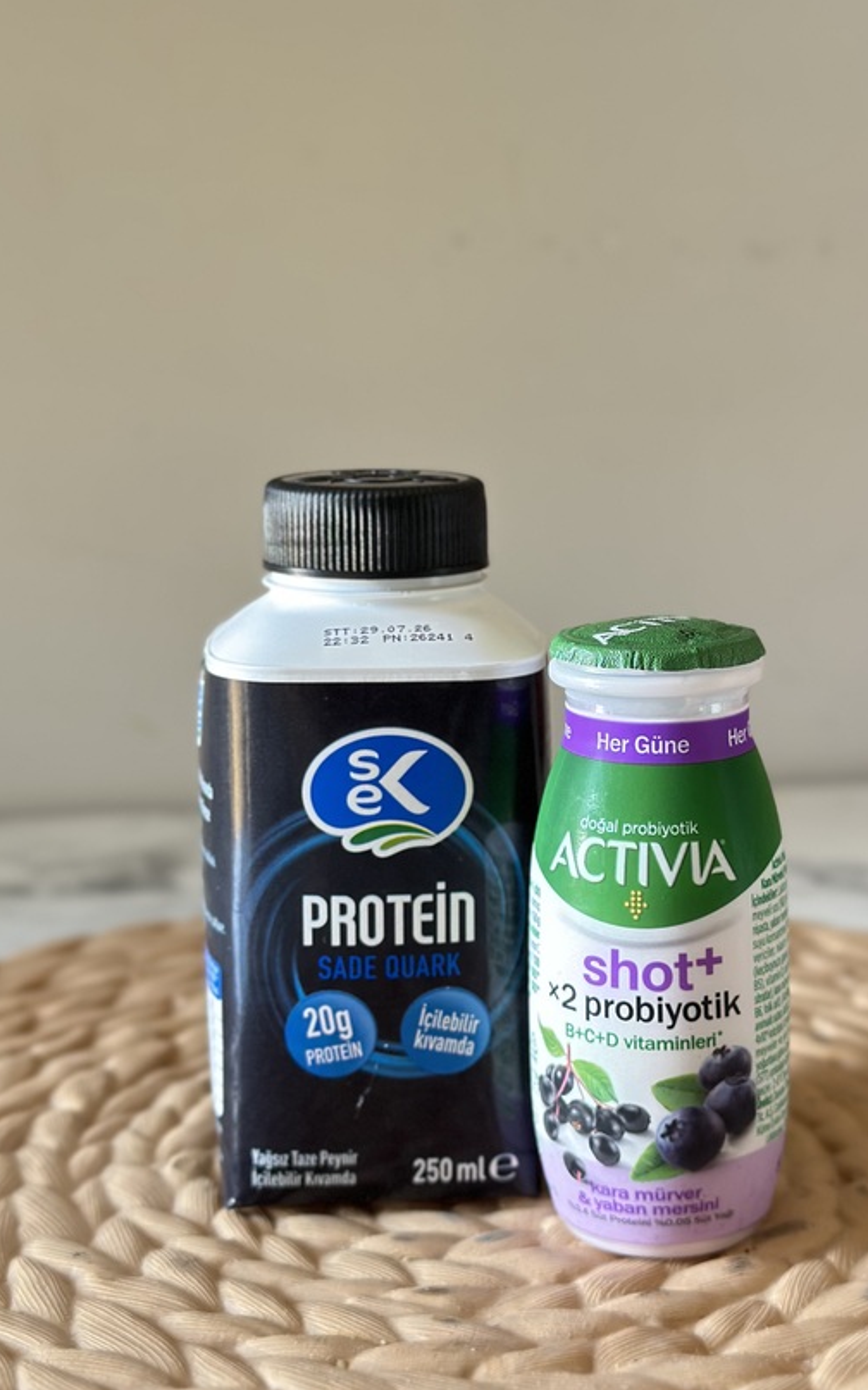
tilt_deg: -10.4
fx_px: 2196
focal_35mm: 58
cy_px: 667
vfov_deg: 35.1
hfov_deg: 22.3
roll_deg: +0.4
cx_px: 534
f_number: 1.78
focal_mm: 6.86
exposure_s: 1/60
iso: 200
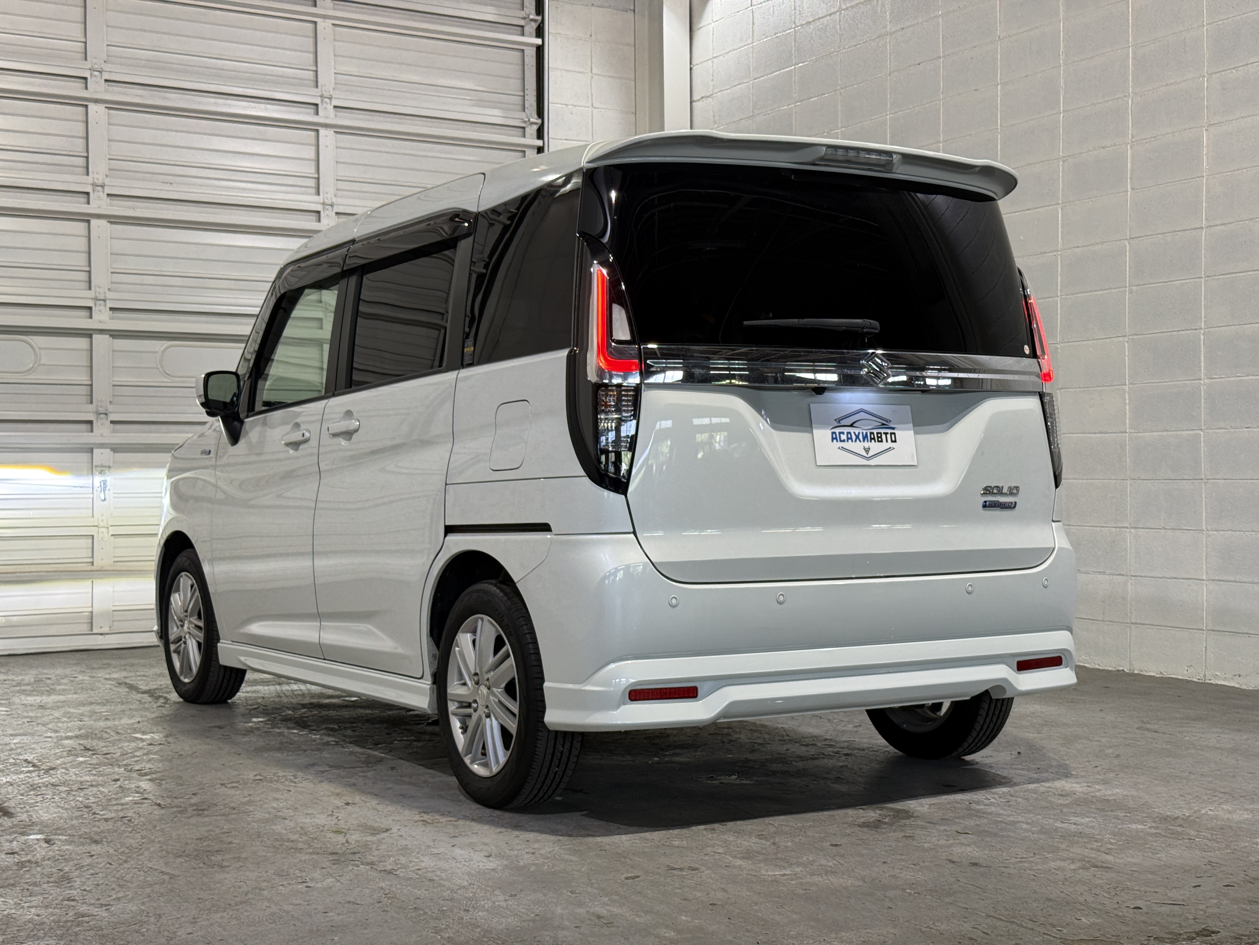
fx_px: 1746
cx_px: 630
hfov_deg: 39.7
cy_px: 472
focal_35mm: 48
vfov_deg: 30.3
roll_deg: +0.1
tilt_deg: -0.5
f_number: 1.78
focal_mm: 6.76
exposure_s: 1/60
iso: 64
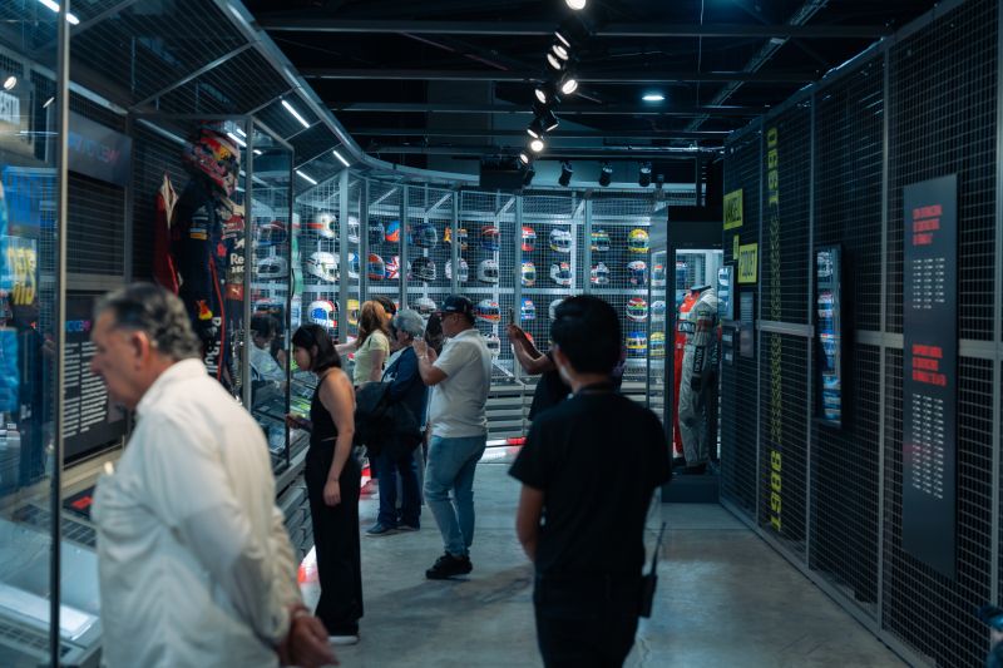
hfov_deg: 39.6
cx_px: 502
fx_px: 1393
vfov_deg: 27.0
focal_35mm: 50
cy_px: 334
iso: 800
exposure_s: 1/160
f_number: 2.8
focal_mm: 50
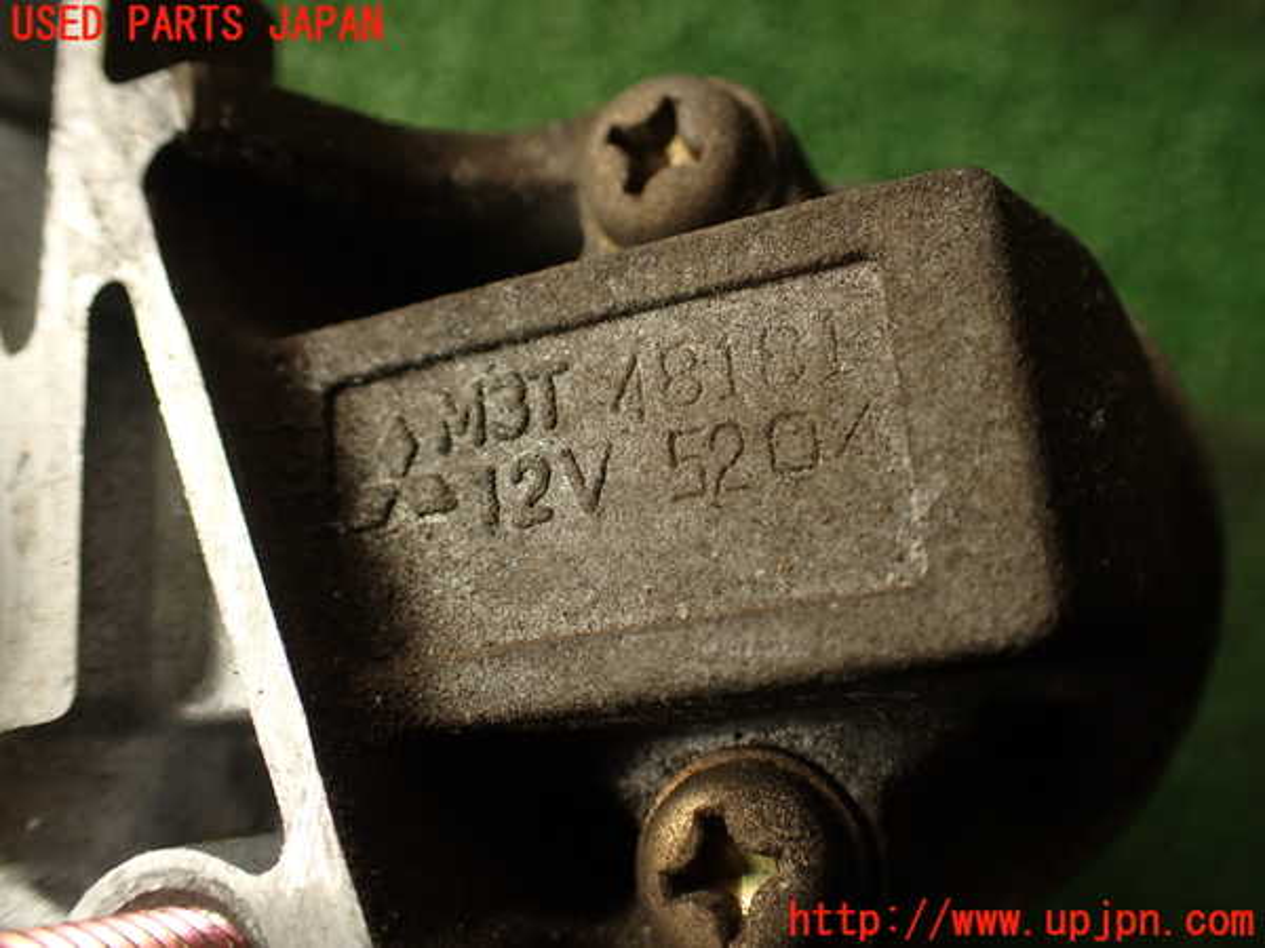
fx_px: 1169
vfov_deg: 44.2
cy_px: 474
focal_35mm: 32
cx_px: 632
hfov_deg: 56.8
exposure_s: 1/60
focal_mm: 5.79
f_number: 2.4
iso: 160
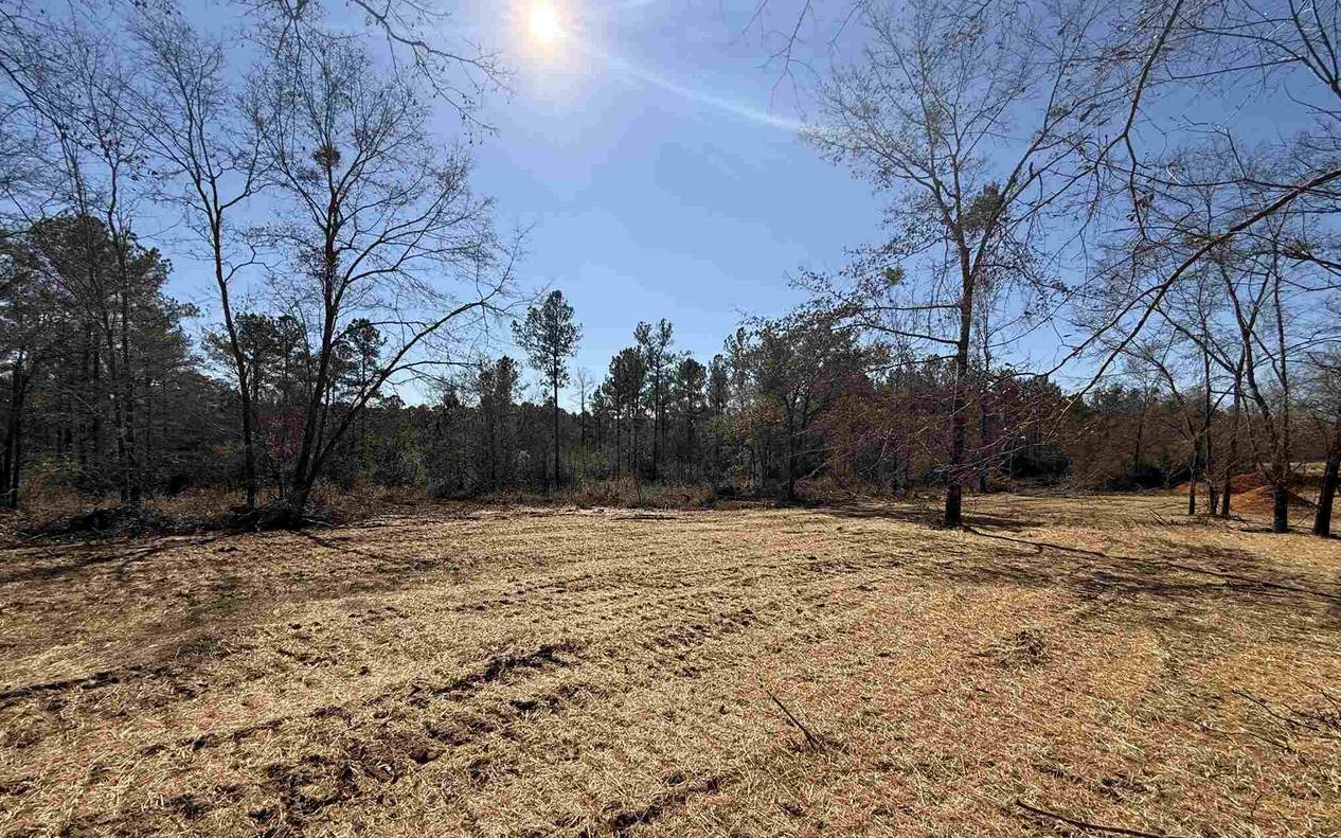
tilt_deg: +0.0
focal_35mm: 15
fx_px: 548
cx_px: 670
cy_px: 445
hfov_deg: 101.5
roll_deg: -0.9
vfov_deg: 74.7
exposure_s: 1/3663
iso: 50
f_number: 2.2
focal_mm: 2.22
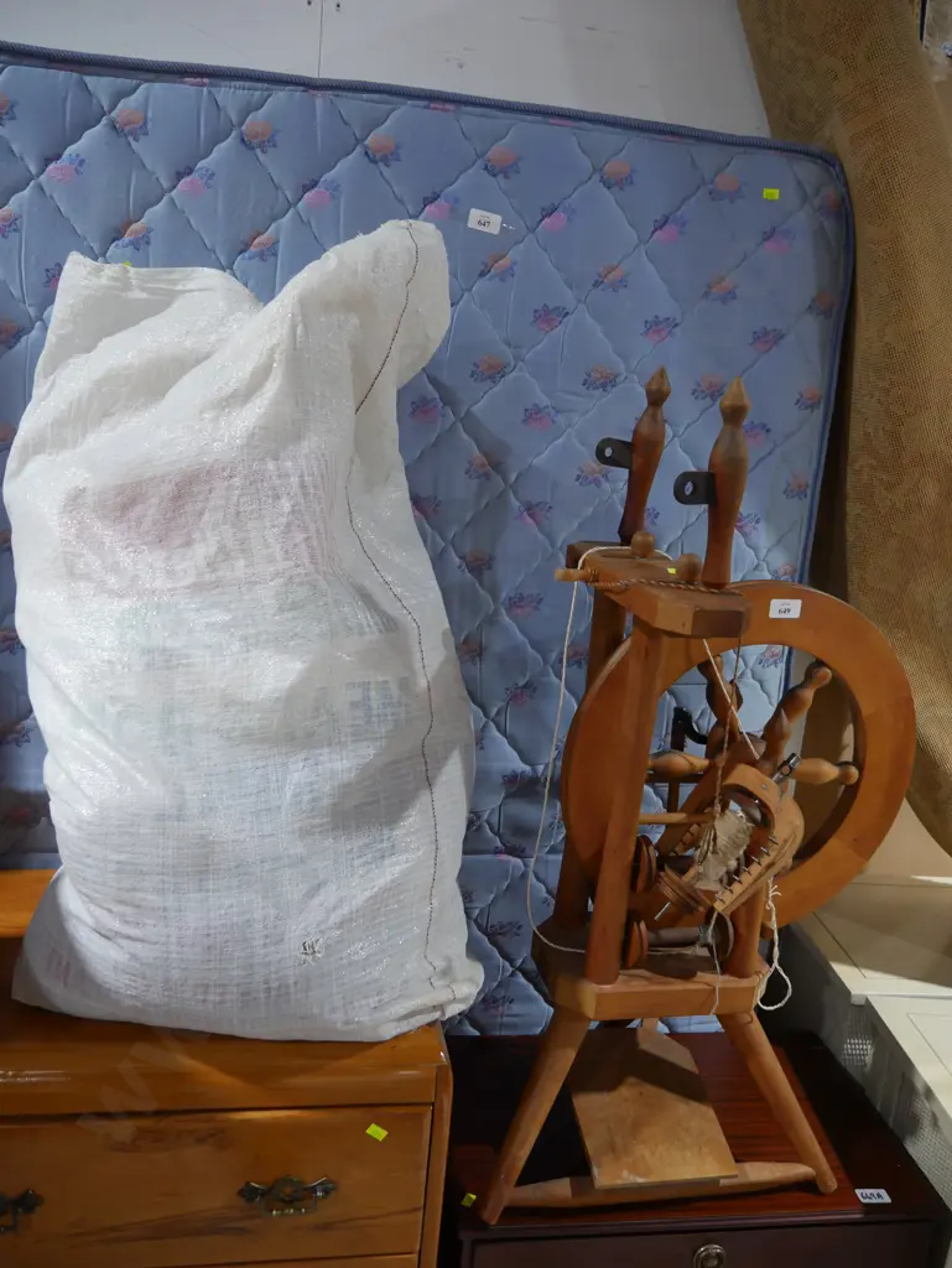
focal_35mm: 28
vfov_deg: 63.4
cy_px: 634
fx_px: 1026
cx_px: 476
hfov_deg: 49.8
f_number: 3.5
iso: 640
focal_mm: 14
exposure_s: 1/60
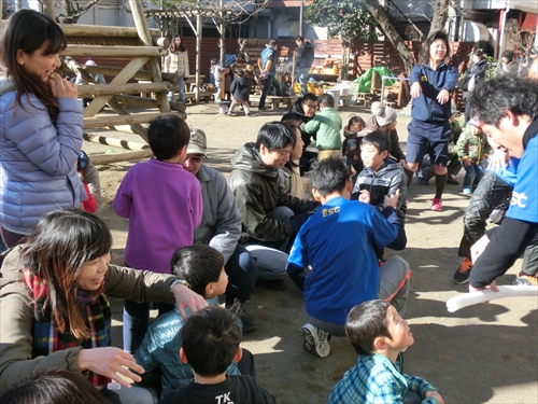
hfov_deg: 46.8
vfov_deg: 36.0
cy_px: 202
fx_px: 622
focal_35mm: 40
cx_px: 269
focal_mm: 7.15
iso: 80
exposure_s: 1/250
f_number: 4
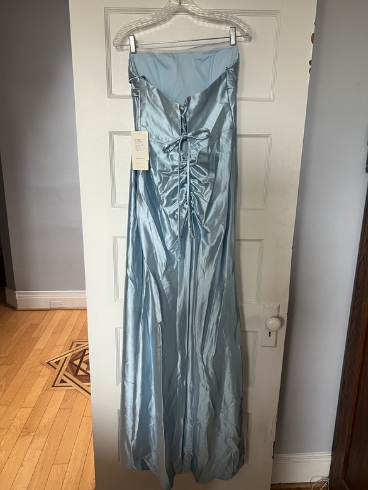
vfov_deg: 67.3
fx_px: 369
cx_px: 184
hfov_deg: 53.1
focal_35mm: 26
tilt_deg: -15.6
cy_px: 245
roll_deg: -0.9
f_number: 1.5
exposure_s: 1/60
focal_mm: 5.7
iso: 160
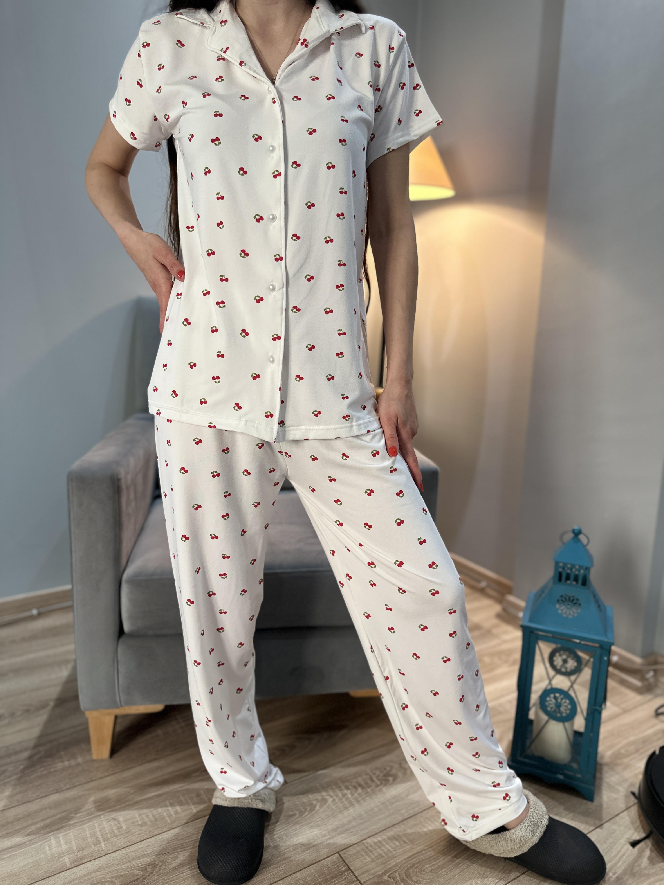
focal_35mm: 24
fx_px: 614
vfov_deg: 71.6
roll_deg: -2.8
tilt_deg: -11.1
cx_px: 332
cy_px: 442
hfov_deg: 56.8
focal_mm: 6.86
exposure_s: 1/121
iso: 200
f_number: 1.78
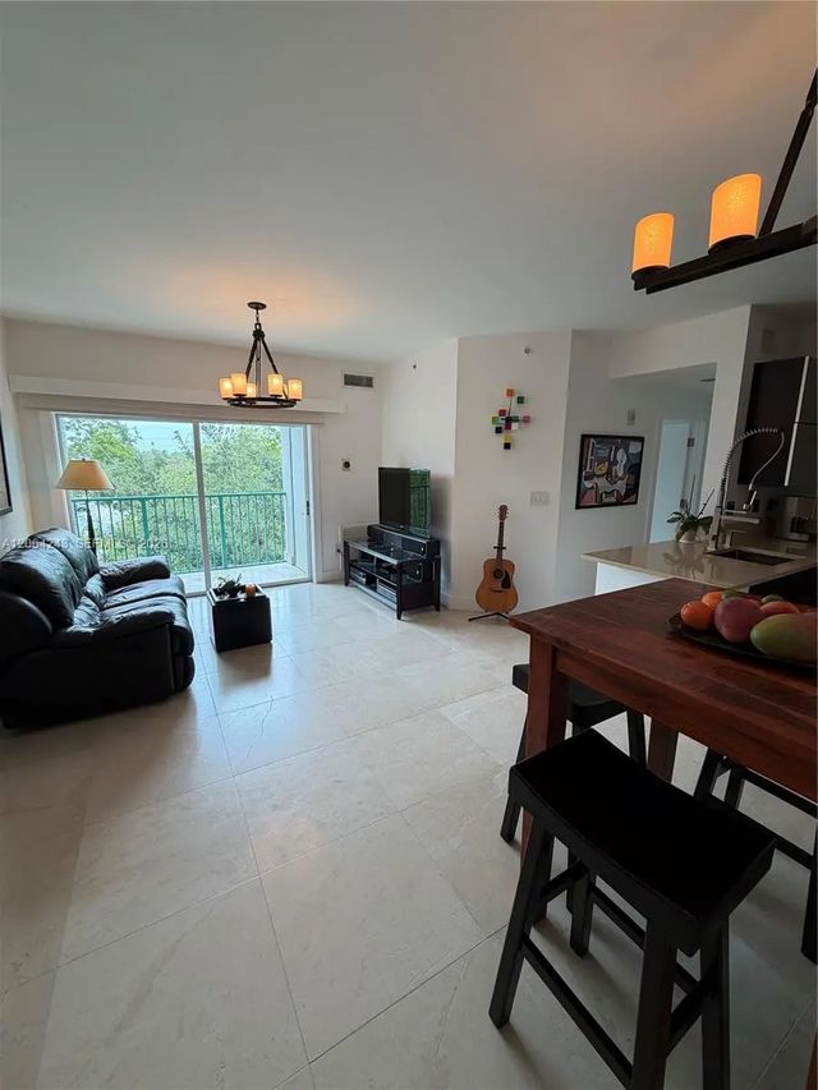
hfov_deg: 85.7
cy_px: 545
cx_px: 409
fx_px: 441
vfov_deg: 102.1
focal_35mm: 14
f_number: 2.2
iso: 64
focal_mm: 2.22
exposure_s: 1/120
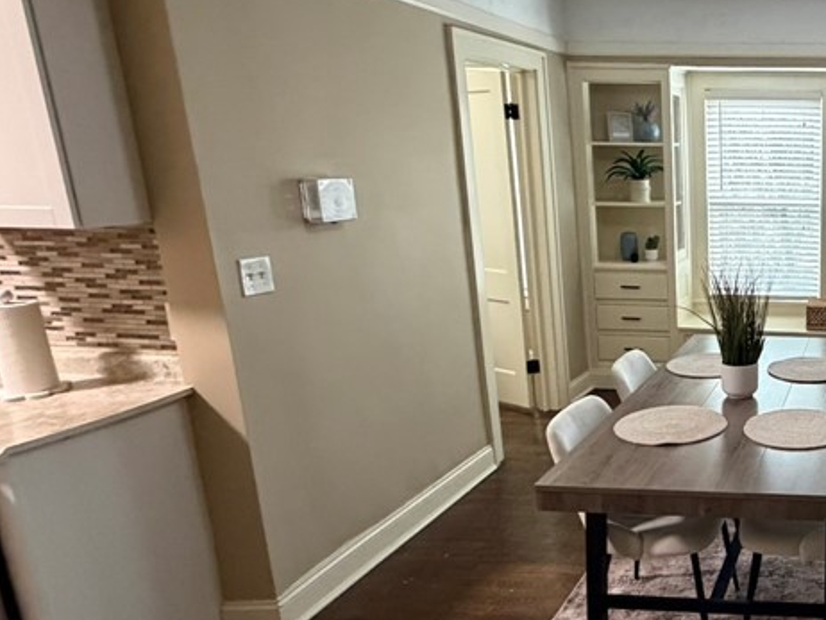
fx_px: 740
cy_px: 332
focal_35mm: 31
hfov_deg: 47.4
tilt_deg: -13.0
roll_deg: -0.6
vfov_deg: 45.4
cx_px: 842
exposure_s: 1/60
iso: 640
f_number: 2.2
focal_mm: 2.22
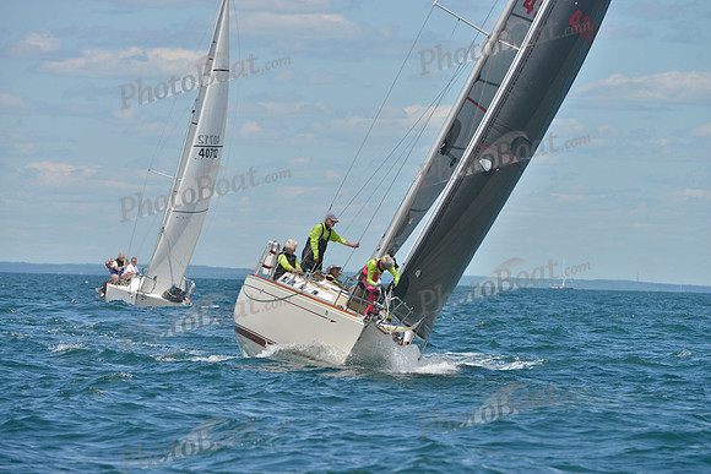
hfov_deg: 6.1
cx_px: 356
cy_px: 237
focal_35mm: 340
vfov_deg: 4.0
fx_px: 6716
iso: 280
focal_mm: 340
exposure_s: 1/800
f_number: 9
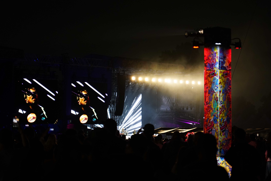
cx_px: 136
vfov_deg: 13.0
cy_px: 90
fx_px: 790
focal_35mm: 105
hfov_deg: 19.5
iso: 4000
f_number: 4
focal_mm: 105
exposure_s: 1/125
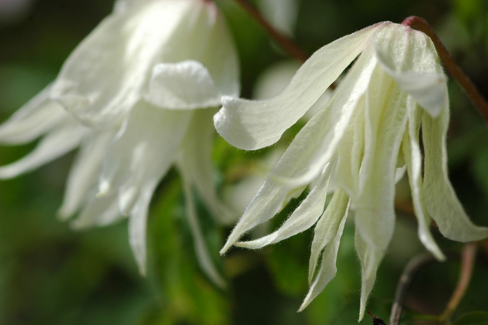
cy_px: 162
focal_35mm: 150
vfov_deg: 9.1
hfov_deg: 13.7
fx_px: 2032
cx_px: 244
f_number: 13
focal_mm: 100
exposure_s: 1/1250
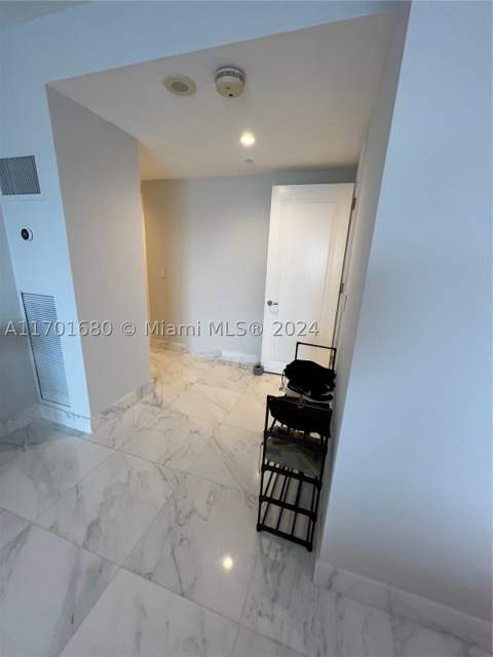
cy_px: 328
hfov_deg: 89.9
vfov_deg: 106.2
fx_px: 247
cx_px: 246
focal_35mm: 13
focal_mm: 1.57
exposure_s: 1/120
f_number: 1.8
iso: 160
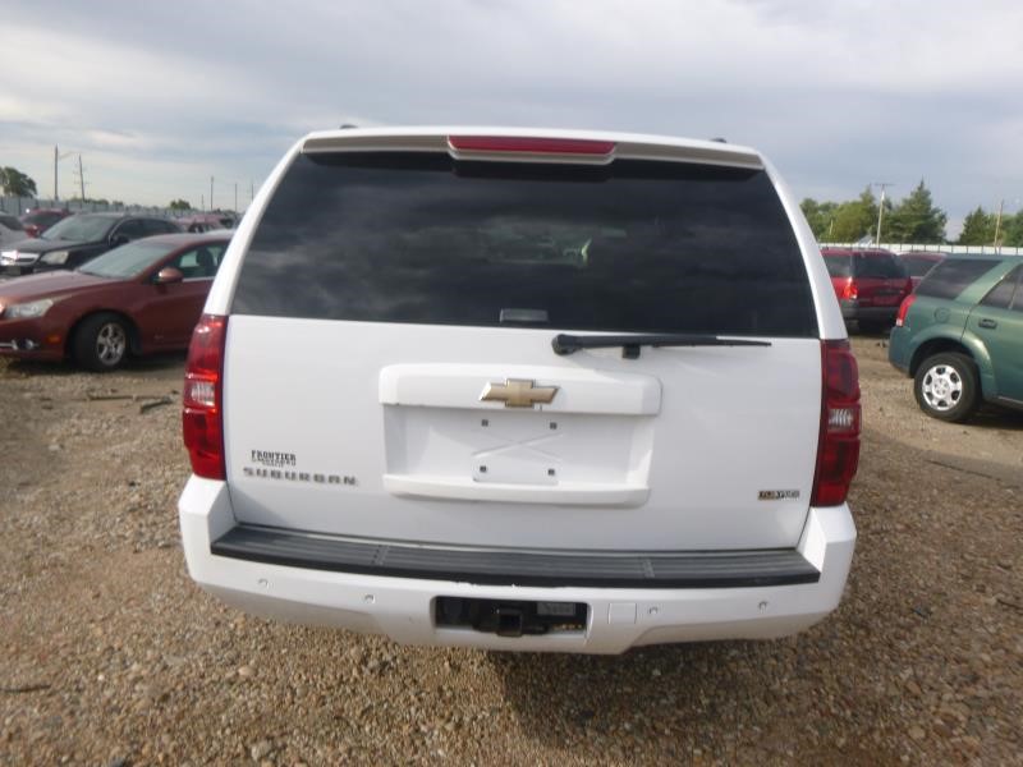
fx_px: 739
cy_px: 384
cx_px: 512
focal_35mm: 25
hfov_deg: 69.4
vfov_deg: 54.9
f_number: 3.9
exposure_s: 1/250
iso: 100
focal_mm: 4.5
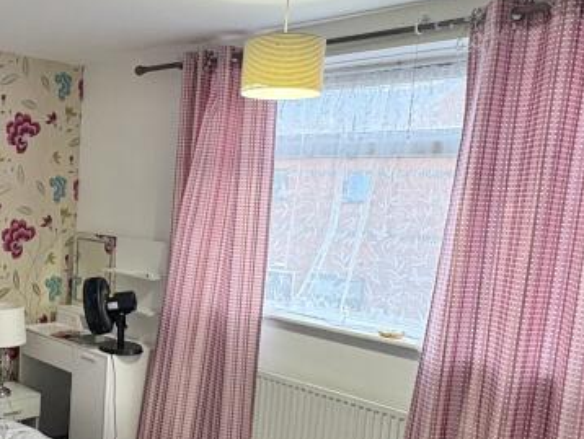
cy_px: 255
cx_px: 65
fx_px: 675
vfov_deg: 35.9
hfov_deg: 43.1
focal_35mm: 40
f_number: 2.2
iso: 250
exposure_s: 1/100
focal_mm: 2.22
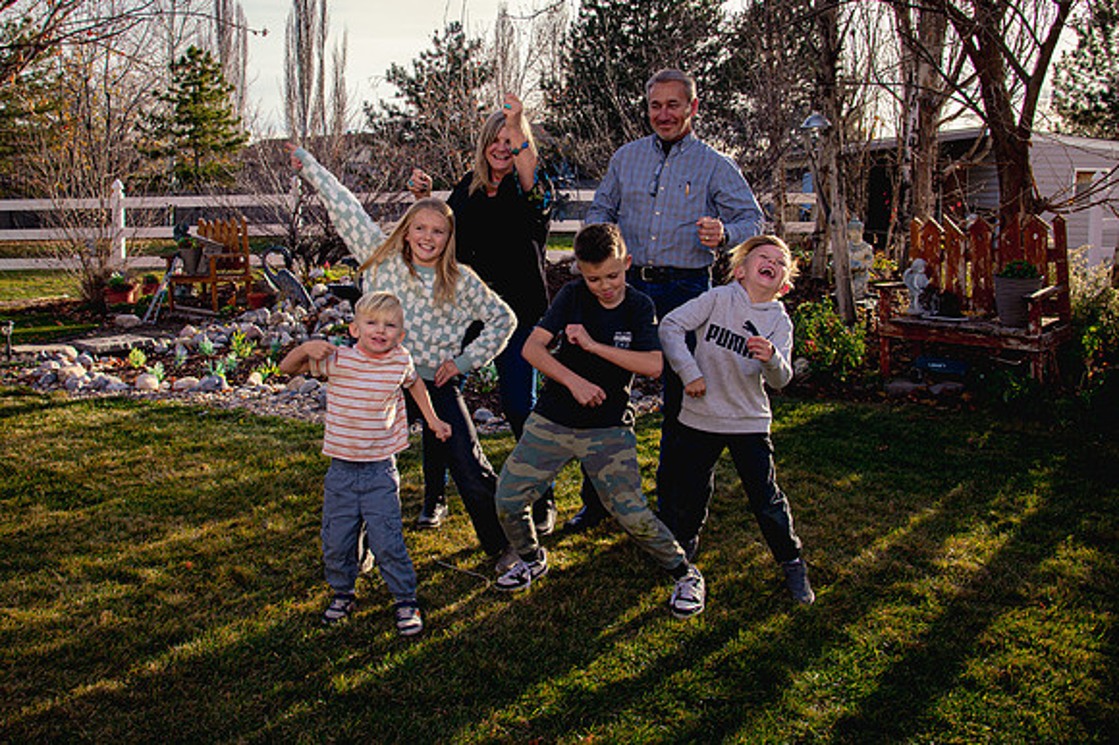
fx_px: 1051
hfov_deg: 55.9
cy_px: 302
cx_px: 495
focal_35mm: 34
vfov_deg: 38.9
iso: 500
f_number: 8
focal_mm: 27
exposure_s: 1/320
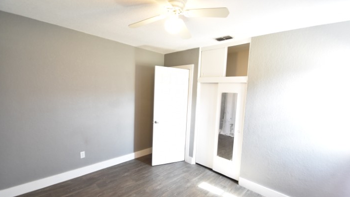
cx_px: 176
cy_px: 105
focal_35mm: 16
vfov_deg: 67.0
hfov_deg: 99.4
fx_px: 149
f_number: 3.5
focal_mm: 10
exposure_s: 1/30
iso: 800
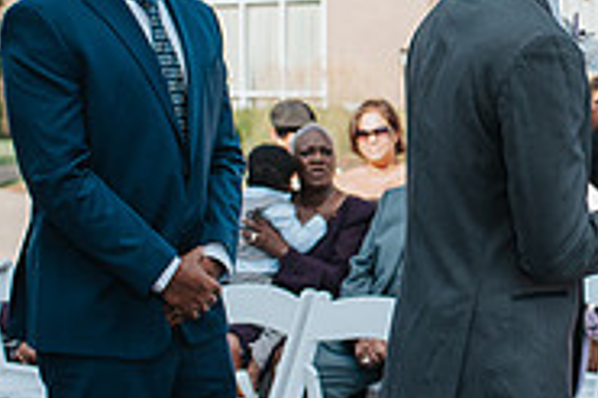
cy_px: 205
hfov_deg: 18.3
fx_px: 1826
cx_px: 540
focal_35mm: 110
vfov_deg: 12.4
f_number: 3.2
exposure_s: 1/1250
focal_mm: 35
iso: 140
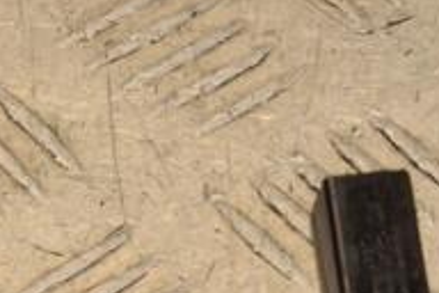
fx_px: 5255
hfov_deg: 4.8
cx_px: 297
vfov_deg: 3.2
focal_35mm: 431
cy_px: 323
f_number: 10
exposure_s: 1/200
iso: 800
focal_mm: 92
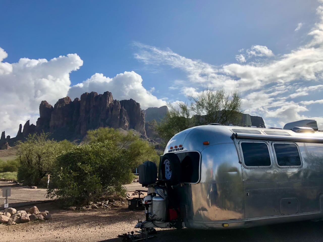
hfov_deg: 63.4
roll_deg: +3.3
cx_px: 162
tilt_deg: +11.2
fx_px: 261
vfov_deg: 49.7
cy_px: 121
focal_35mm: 28
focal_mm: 4
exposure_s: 1/3745
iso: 20
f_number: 1.8
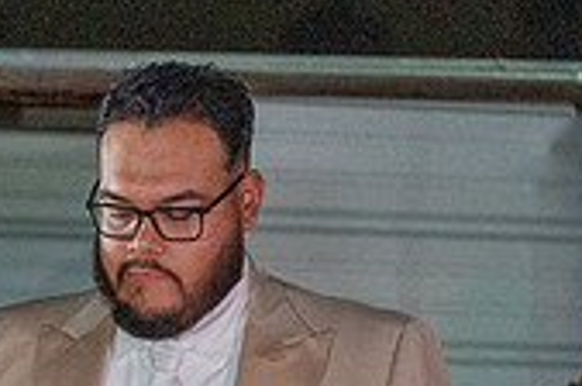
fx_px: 6664
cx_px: -148
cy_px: 543
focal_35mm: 413
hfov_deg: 5.0
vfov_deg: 3.3
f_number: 4
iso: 3200
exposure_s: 1/250
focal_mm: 120
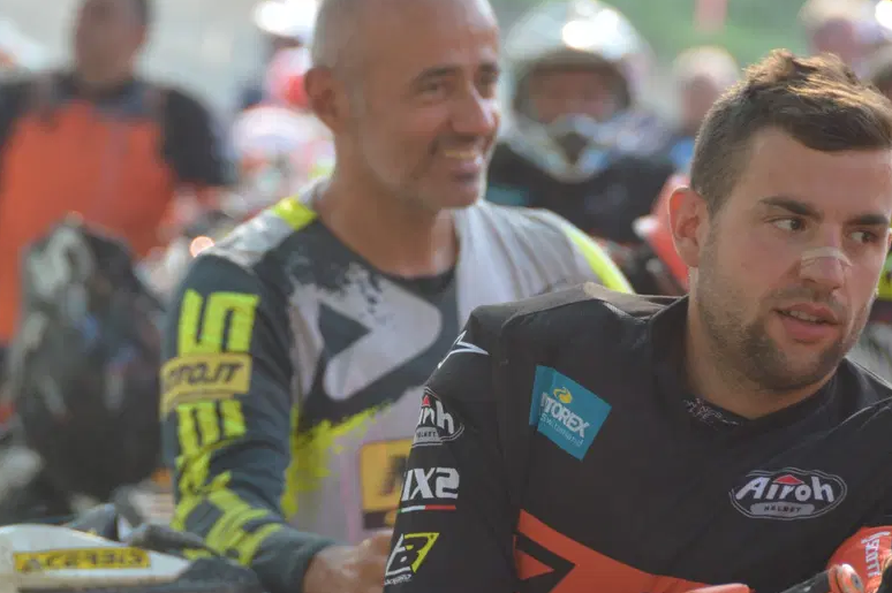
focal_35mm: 465
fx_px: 11514
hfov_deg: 4.4
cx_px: 363
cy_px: 310
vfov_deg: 3.0
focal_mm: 200
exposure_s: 1/250
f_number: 5.6
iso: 400
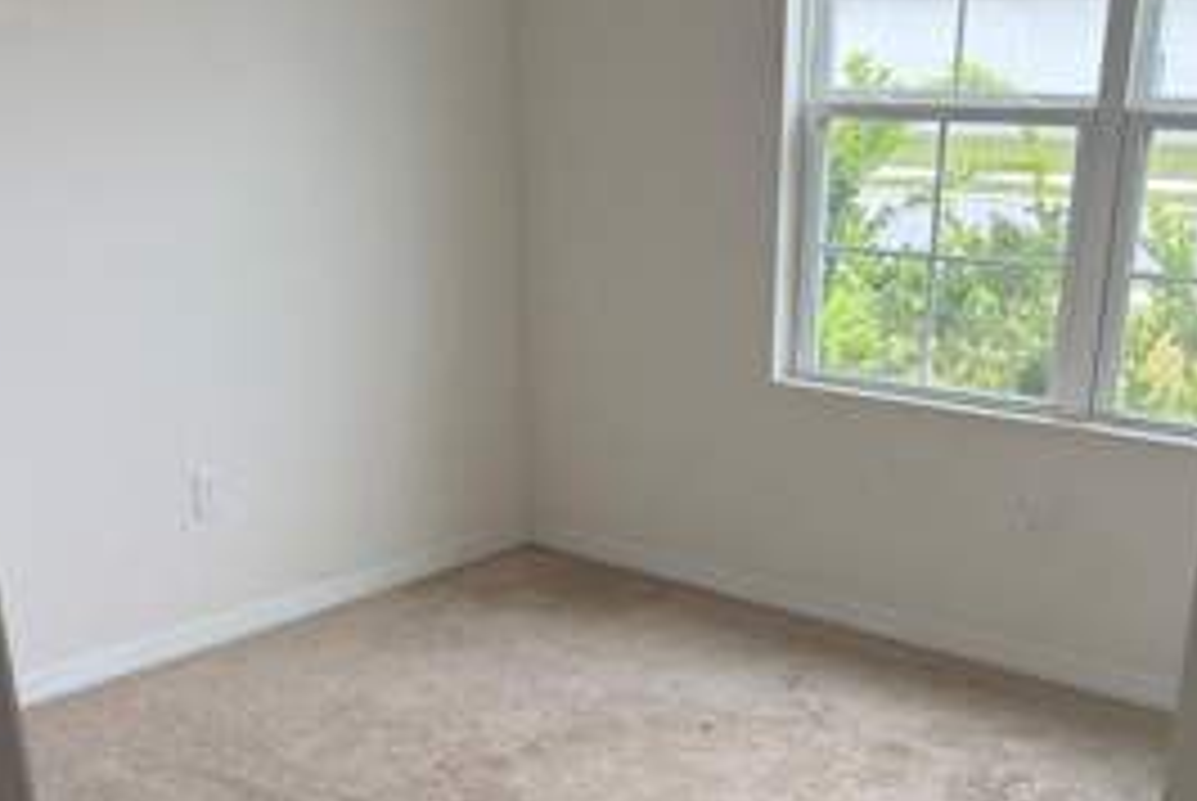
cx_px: 644
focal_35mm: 45
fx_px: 1498
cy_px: 693
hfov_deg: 43.5
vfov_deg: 29.0
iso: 125
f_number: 1.78
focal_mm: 6.76
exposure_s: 1/95
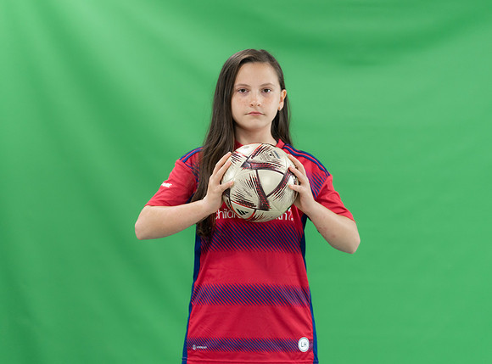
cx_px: 242
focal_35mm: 150
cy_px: 178
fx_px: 2124
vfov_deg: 9.8
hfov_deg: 13.2
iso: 1000
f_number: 2.8
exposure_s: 1/250
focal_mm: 135
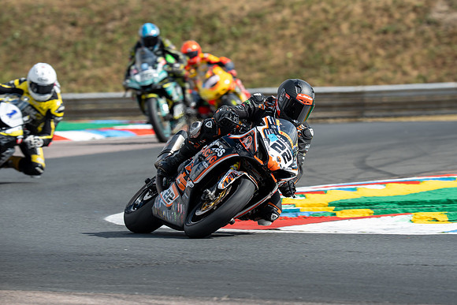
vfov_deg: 3.1
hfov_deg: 4.6
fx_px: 5638
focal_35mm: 444
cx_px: 254
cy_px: 136
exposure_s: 1/400
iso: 125
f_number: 8
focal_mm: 400
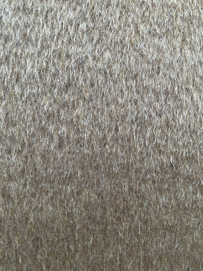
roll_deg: -0.8
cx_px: 102
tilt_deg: -29.3
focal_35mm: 26
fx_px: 203
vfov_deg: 67.3
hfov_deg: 53.1
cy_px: 136
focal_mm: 4.25
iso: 250
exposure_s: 1/60
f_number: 1.8
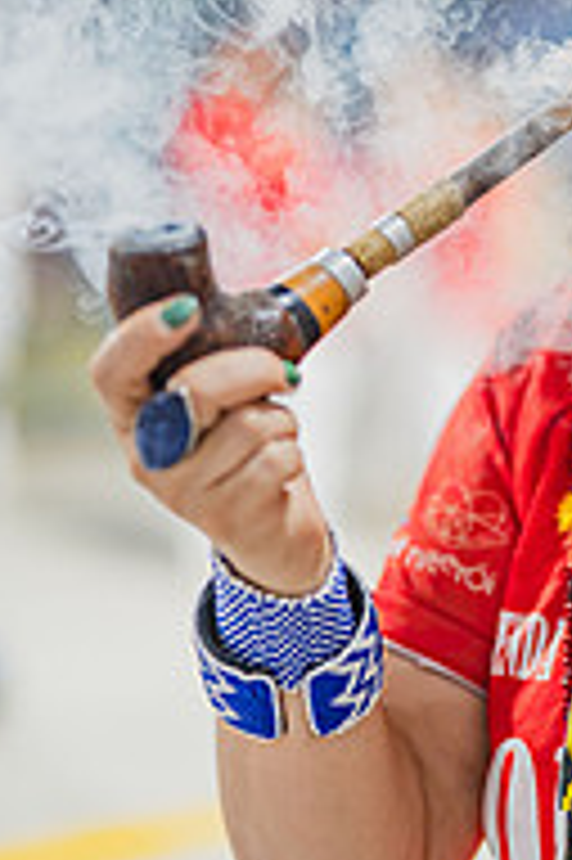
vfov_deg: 17.3
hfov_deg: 11.5
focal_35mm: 118
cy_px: 252
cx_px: 595
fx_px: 2817
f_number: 1.2
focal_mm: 50
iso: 1600
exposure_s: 1/1000
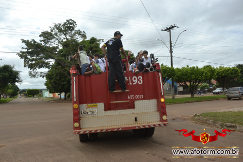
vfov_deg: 43.6
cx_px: 122
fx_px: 202
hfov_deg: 61.9
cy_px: 81
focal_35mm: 30
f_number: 6.3
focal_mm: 20
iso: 400
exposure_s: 1/1600
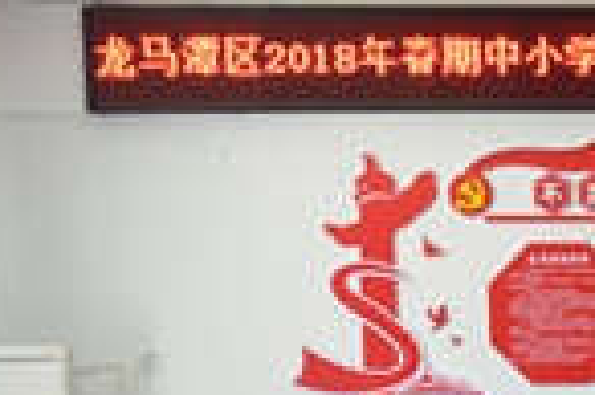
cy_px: 645
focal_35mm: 113
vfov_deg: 11.4
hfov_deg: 16.9
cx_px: 799
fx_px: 1866
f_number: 3.8
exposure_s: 1/10
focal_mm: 22
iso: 100
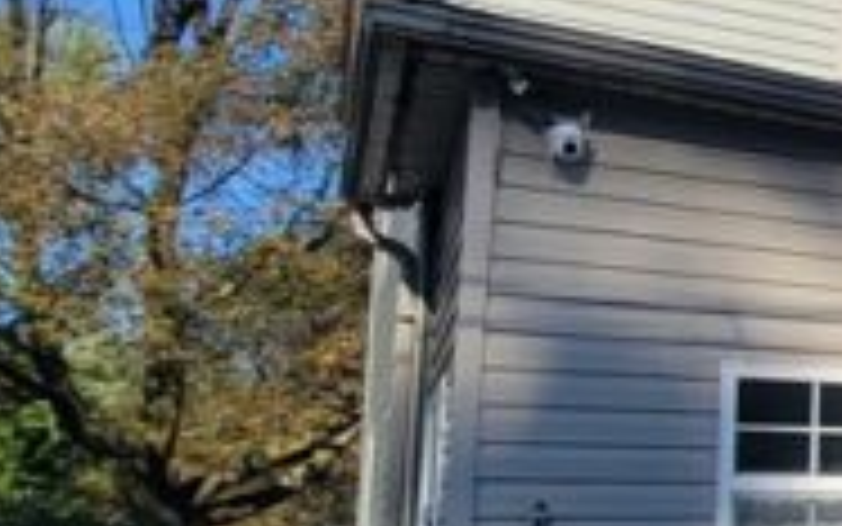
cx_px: 1513
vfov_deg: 22.0
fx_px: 1354
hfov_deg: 21.8
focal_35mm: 59
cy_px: 333
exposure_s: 1/1061
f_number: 2.2
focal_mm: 2.2
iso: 50
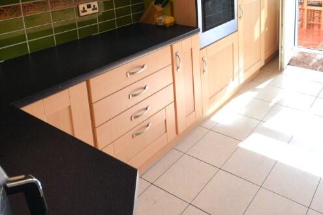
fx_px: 278
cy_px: 2
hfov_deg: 56.6
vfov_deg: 37.9
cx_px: 251
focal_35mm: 31
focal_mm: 10
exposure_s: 1/80
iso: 400
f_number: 8
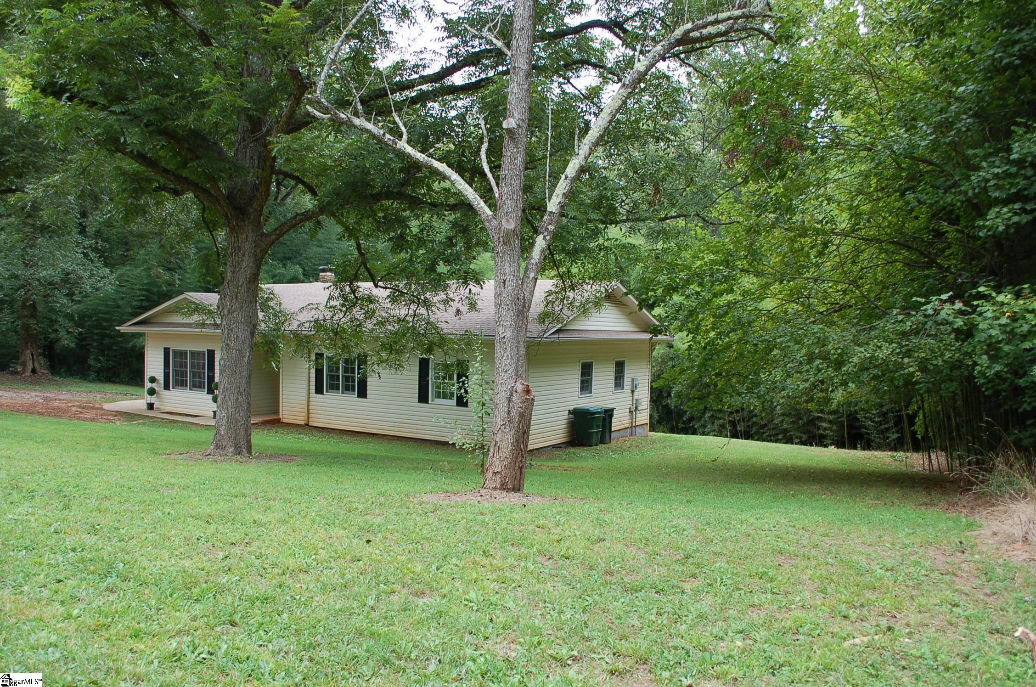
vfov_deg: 47.8
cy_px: 344
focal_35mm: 27
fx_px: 776
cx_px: 518
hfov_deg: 67.5
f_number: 5.6
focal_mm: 18
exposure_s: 1/125
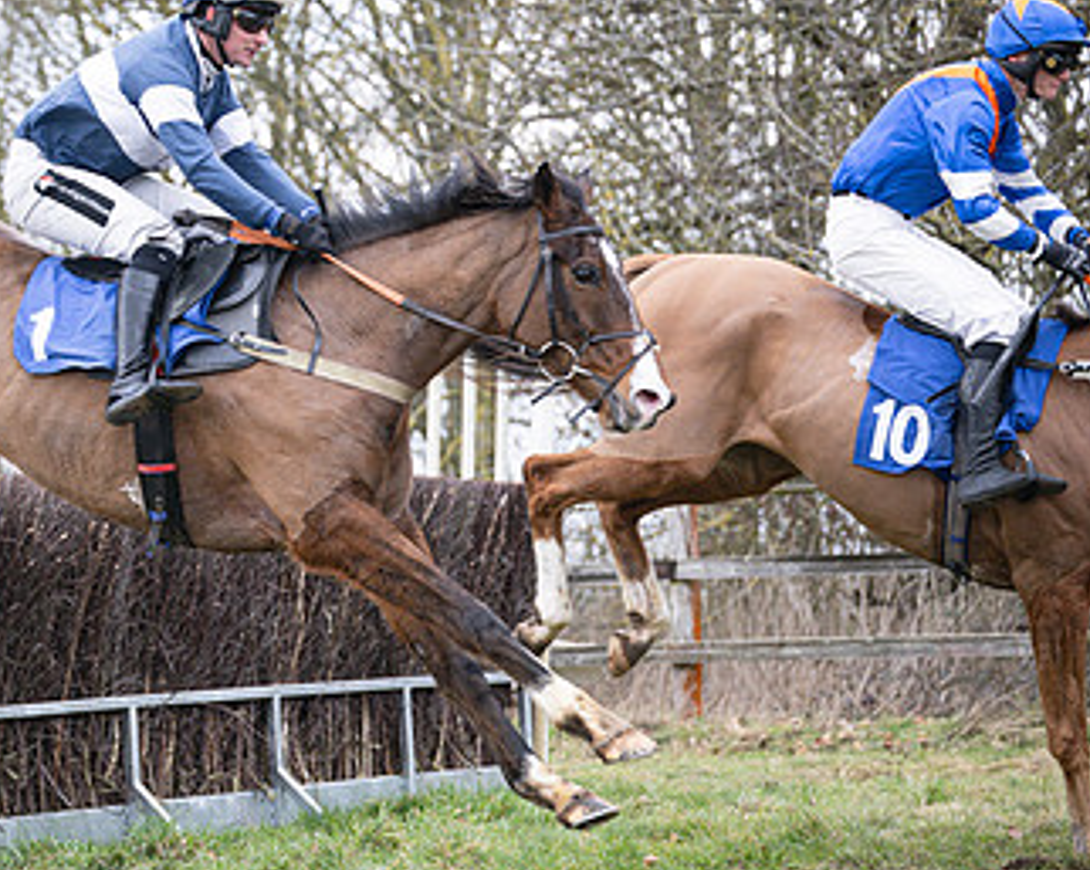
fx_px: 4448
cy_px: 376
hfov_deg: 13.8
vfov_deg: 11.2
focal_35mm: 138
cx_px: 119
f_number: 2.8
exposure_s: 1/1600
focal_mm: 70
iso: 400
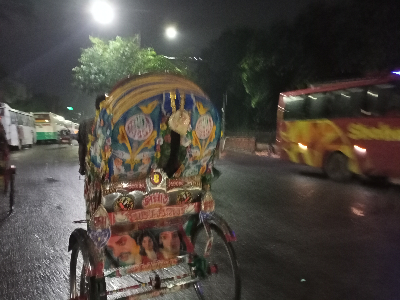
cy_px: 150
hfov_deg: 63.4
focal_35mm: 28
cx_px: 200
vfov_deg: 49.7
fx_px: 324
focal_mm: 4.05
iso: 1793
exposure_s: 1/20
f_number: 1.8
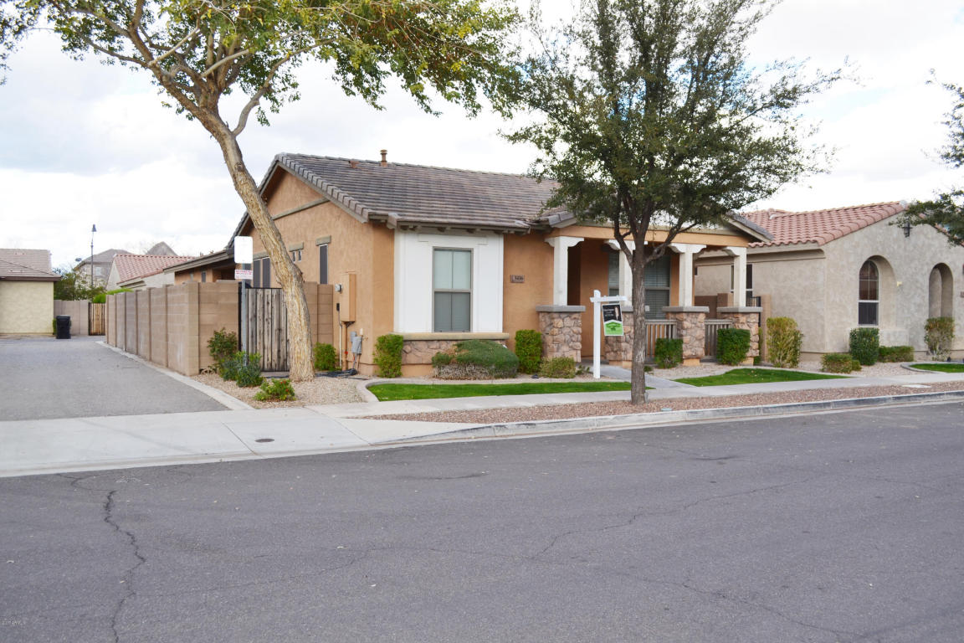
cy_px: 322
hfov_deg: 57.2
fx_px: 884
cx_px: 482
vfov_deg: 40.0
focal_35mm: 33
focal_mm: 22
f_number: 5.6
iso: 100
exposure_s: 1/200
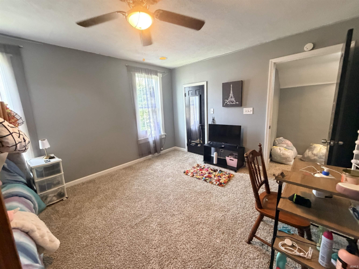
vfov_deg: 85.7
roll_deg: +3.0
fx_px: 145
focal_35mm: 14
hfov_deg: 102.1
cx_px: 180
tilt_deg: -7.9
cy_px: 134
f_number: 2.2
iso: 640
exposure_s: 1/60
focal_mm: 2.22
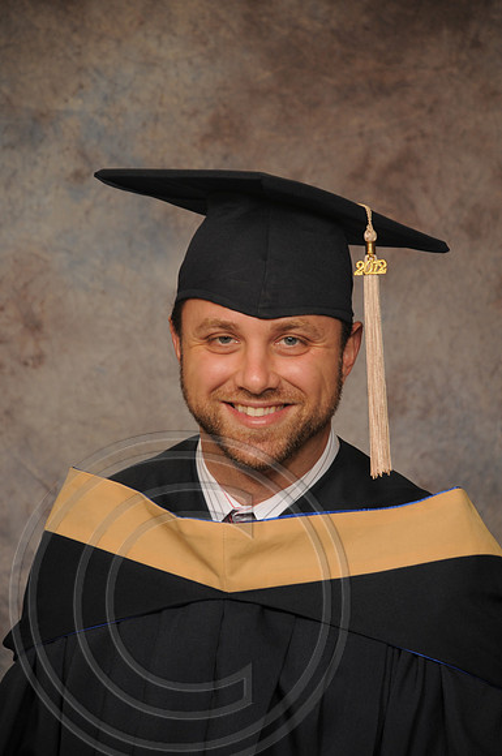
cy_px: 378
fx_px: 3304
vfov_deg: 13.1
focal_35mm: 158
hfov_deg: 8.7
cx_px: 251
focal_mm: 105
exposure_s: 1/60
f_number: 5.6
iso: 200
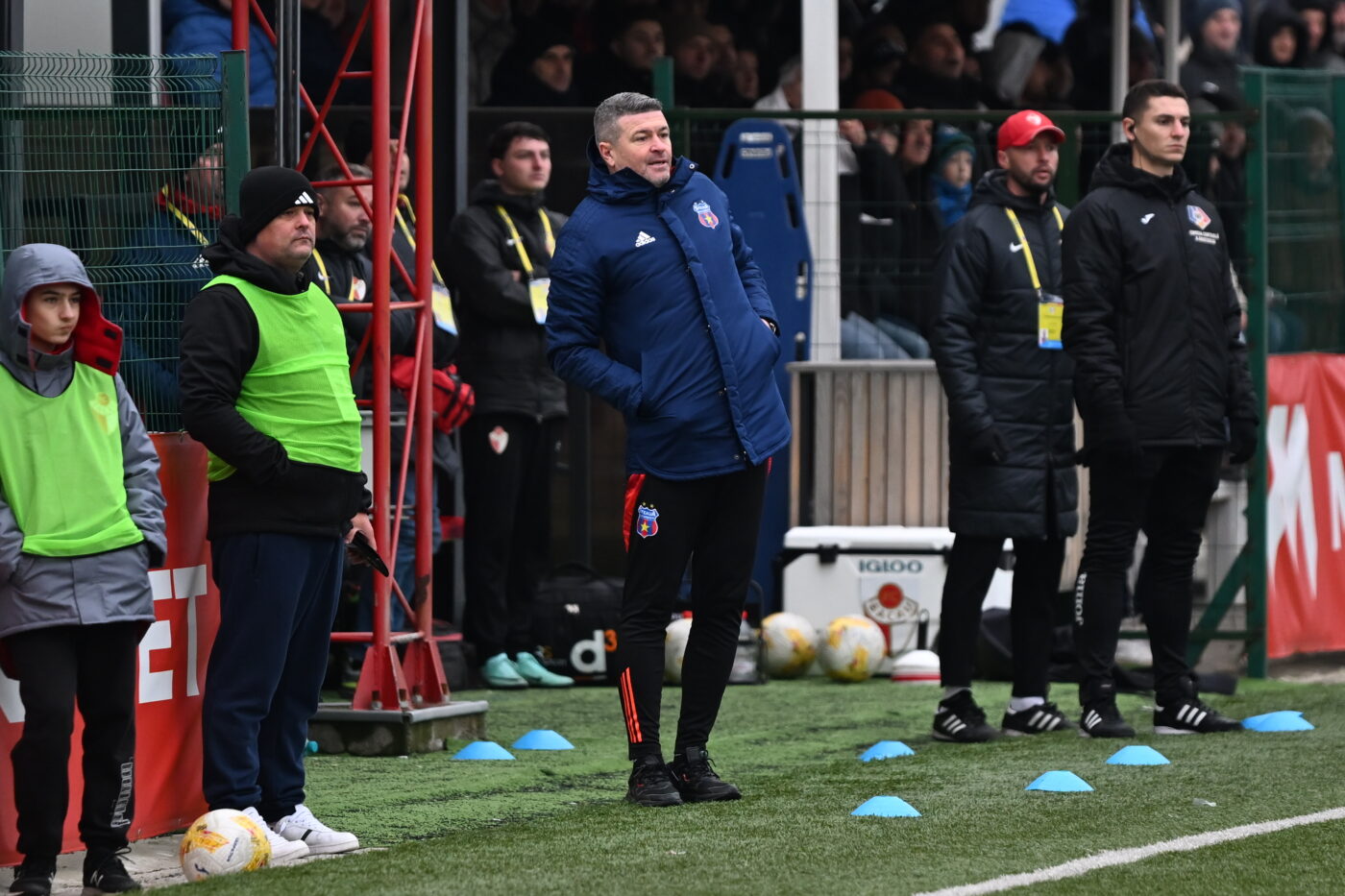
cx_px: 672
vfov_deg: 6.9
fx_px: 7471
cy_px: 448
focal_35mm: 200
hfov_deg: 10.3
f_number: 2.8
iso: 800
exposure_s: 1/800
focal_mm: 200
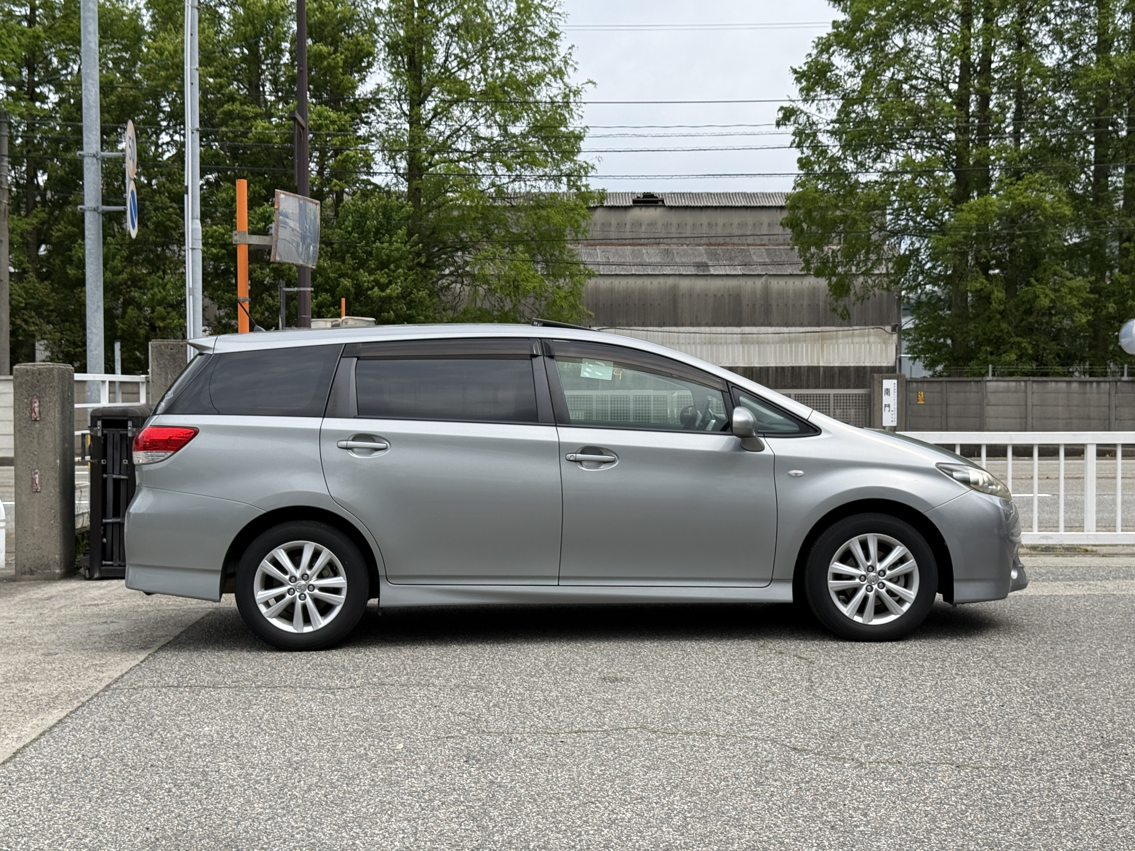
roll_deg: -0.1
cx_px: 568
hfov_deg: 39.7
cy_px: 426
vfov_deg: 30.3
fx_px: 1574
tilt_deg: -0.7
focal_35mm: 48
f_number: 1.78
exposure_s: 1/4098
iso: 80
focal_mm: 6.76
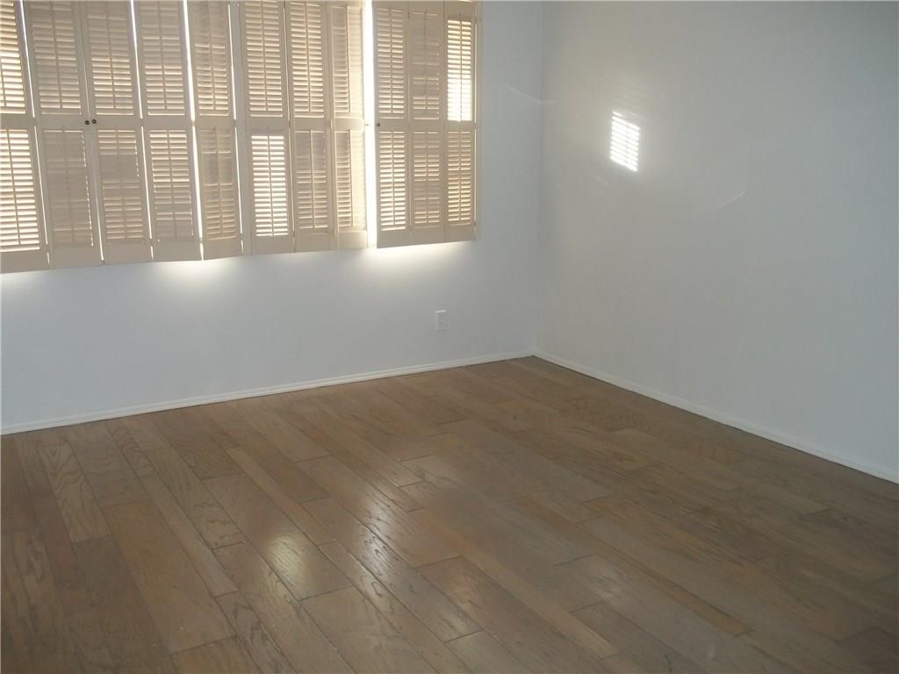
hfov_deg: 56.8
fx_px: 831
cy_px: 337
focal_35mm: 32
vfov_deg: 44.2
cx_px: 450
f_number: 2.9
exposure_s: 1/30
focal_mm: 5.7
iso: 160
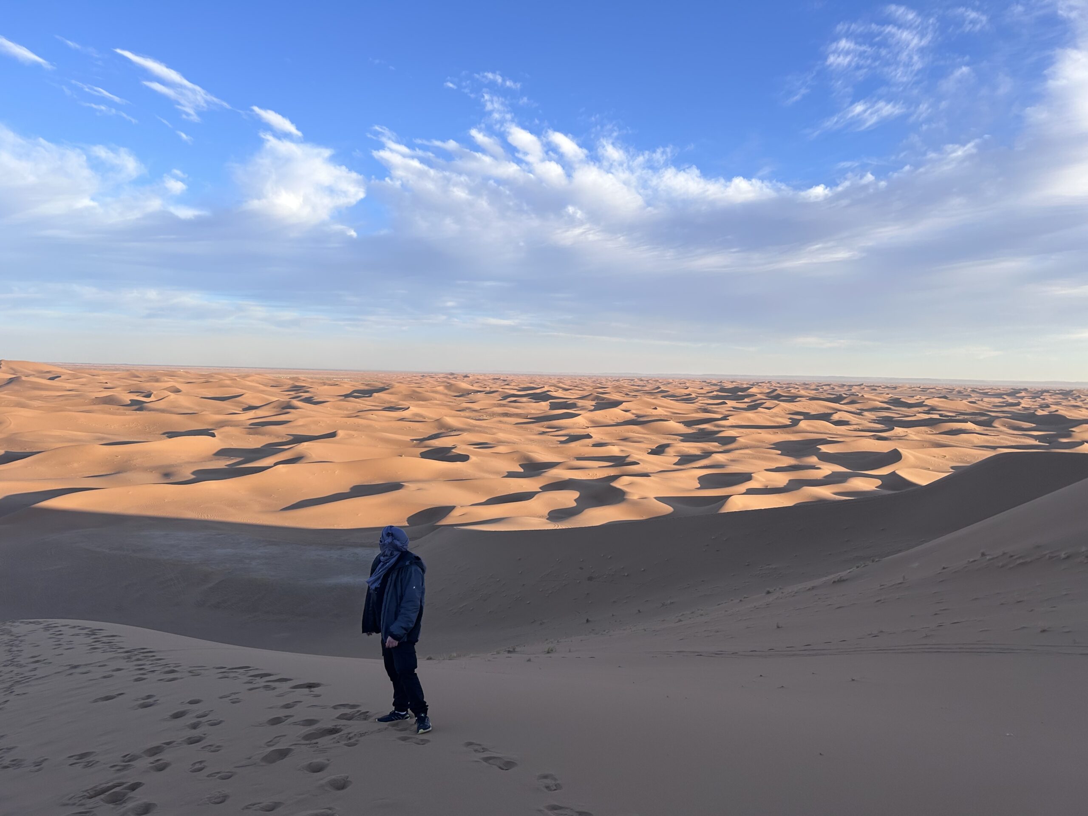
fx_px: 817
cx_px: 544
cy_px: 408
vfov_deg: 53.1
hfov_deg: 67.3
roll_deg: -1.1
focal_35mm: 26
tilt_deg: -3.3
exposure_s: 1/1972
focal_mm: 5.7
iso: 50
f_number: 1.5
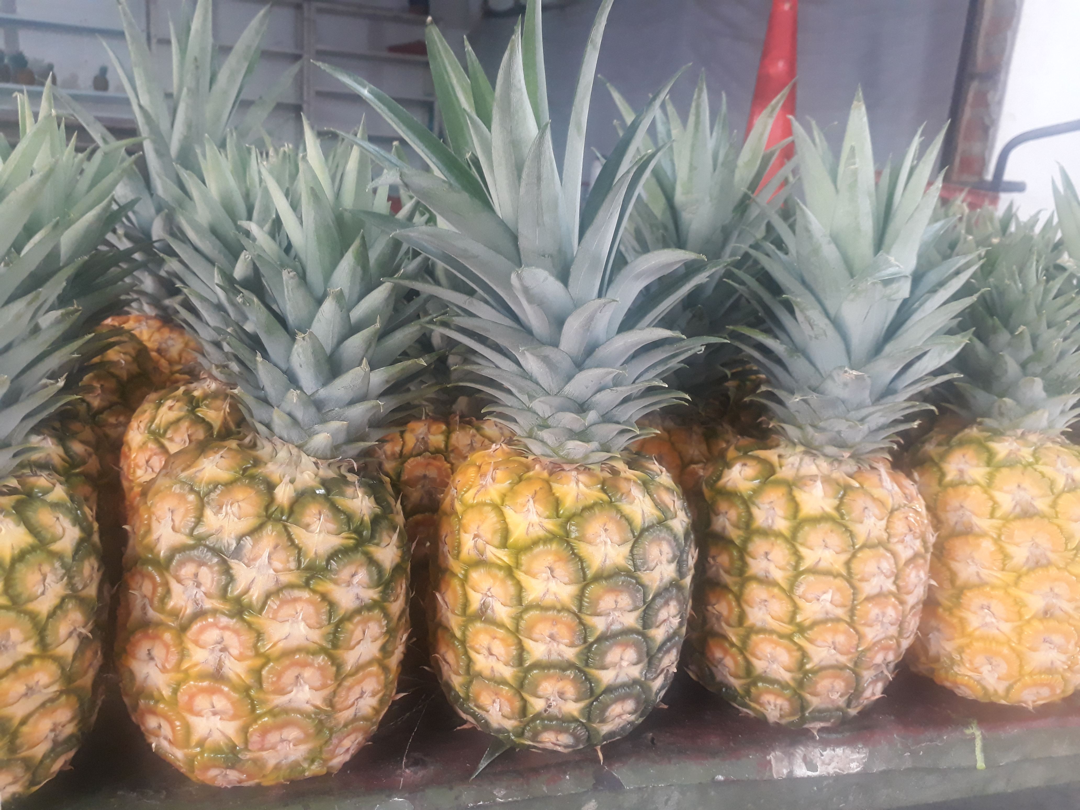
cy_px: 405
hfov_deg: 65.3
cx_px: 540
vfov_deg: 51.4
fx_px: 842
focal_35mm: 27
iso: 200
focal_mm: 3.6
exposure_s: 1/30
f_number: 1.9
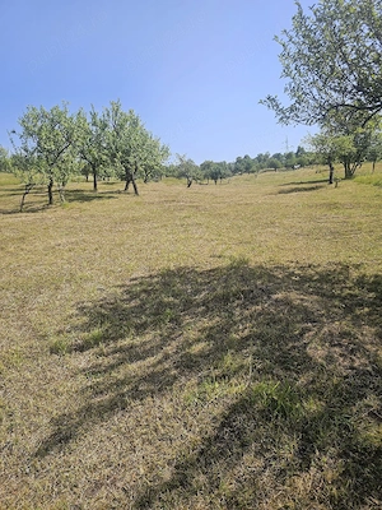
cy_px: 255
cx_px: 191
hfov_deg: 58.9
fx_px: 338
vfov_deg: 73.9
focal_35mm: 23
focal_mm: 6.3
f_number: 1.7
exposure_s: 1/625
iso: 10
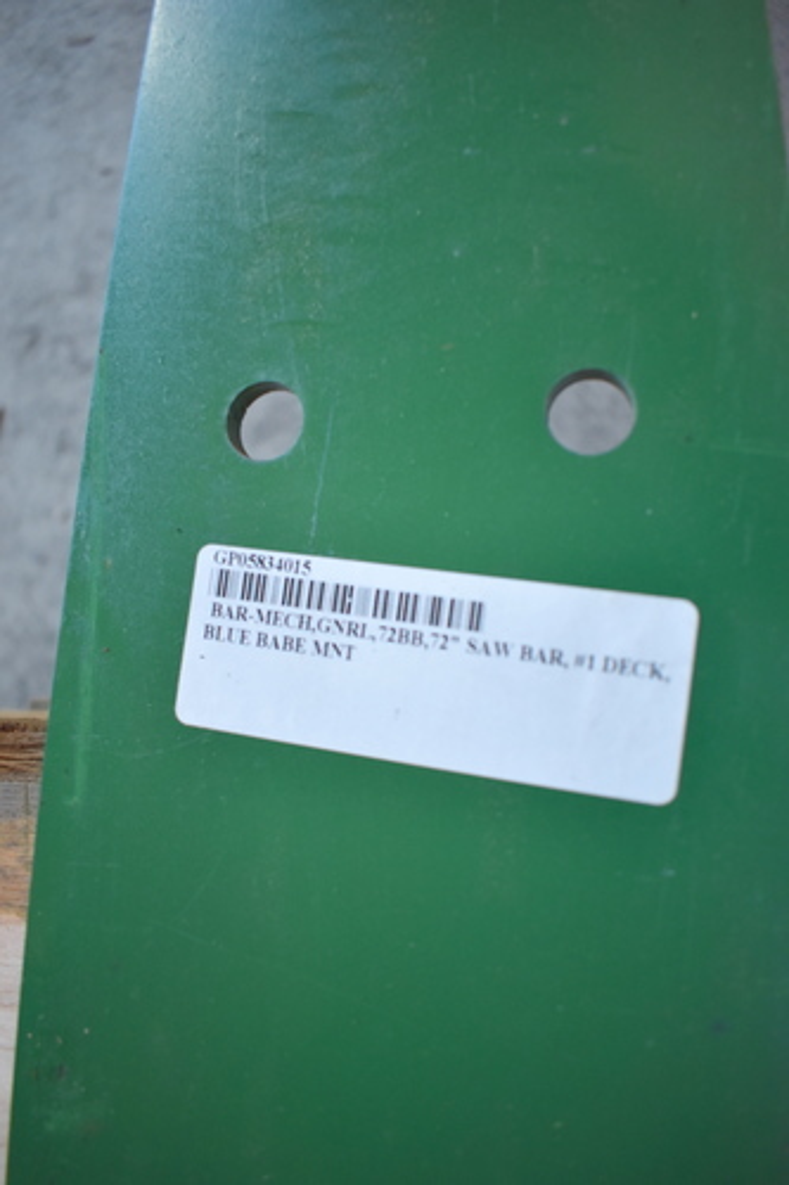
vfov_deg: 67.4
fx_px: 888
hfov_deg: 47.9
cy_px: 592
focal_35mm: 27
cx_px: 394
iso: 800
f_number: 3.5
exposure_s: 1/200
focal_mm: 18
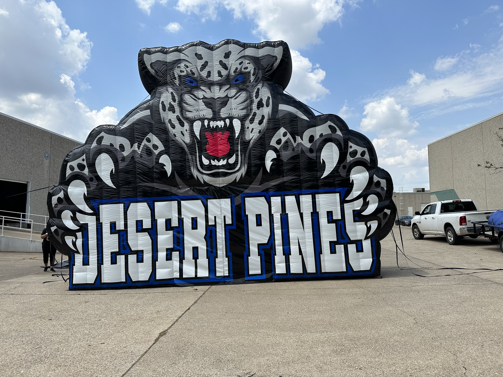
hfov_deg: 71.6
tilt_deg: +3.7
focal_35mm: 24
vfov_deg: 56.8
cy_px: 188
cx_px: 252
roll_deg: +0.5
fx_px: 349
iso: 80
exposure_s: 1/4762
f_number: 1.78
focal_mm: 6.86
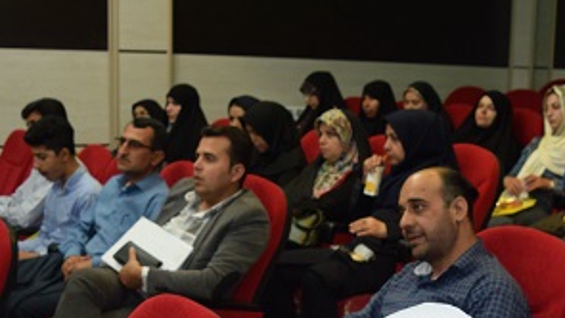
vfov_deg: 16.4
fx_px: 1079
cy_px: 320
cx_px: 316
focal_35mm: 72
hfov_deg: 29.3
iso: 800
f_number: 3.5
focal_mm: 18
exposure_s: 1/80
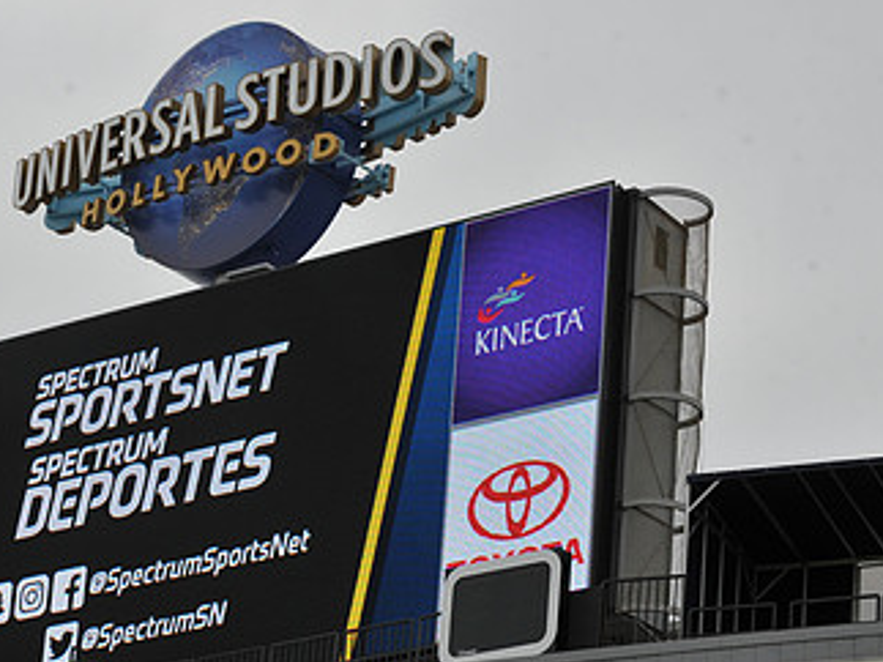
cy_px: 405
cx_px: 183
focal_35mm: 164
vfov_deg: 9.0
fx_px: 4182
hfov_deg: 12.0
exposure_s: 1/200
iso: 400
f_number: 9
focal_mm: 95
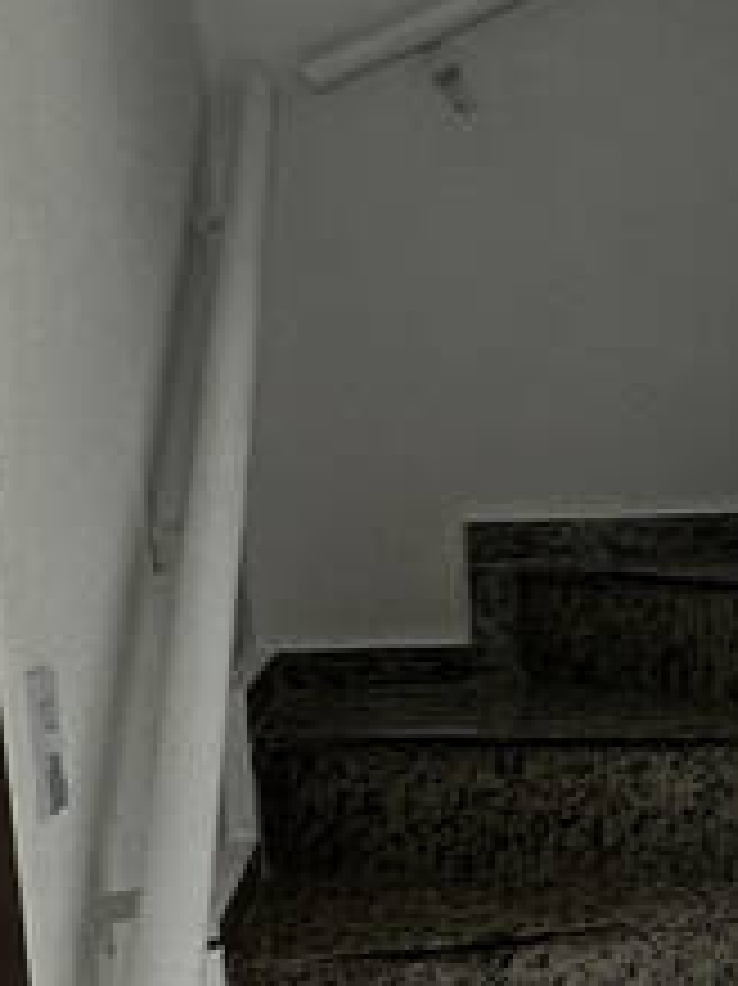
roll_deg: -0.8
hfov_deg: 14.1
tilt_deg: -4.2
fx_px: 1963
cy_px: 581
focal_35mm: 69
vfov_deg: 28.1
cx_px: 1796
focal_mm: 2.22
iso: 80
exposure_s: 1/120
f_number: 2.2
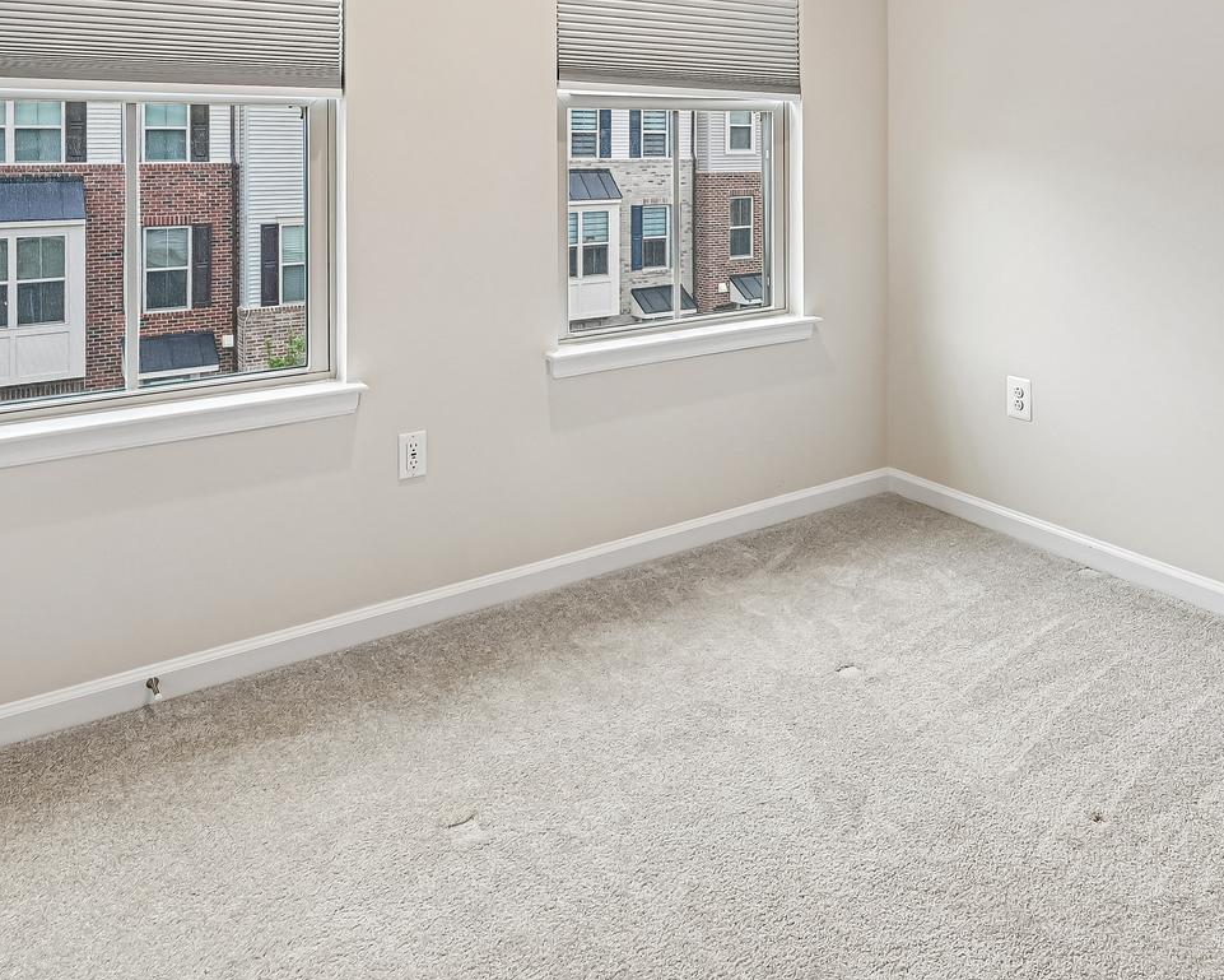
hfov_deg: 61.8
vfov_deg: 47.5
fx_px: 1014
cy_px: 143
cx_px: 723
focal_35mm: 28
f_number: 8
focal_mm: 14
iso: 180
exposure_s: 1/15
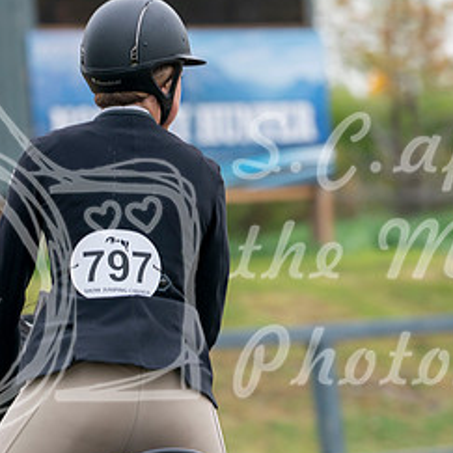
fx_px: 7062
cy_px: 258
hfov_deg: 3.7
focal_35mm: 477
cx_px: 198
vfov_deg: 3.7
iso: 160
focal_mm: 235
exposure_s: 1/250
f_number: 5.6
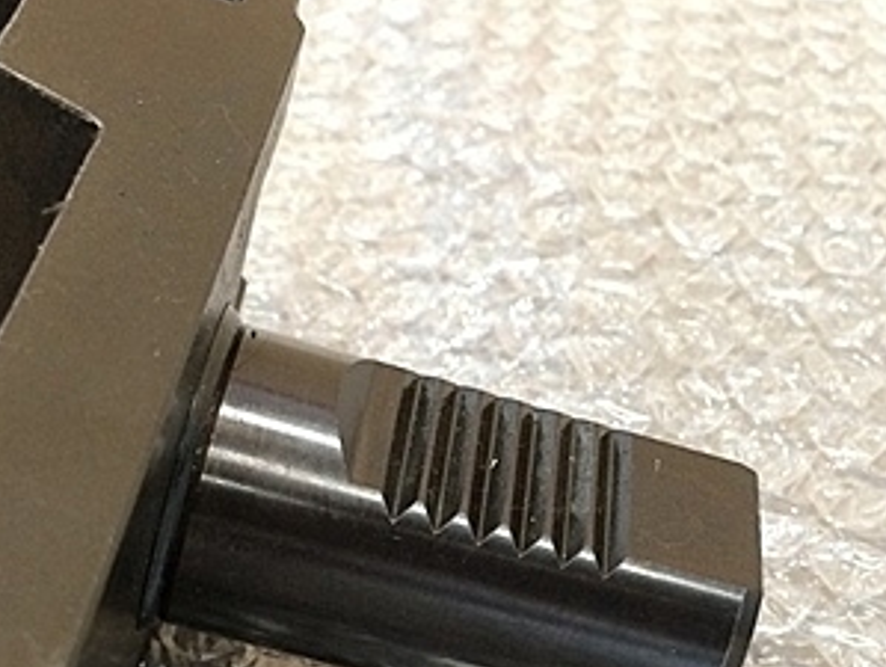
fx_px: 1589
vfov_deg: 23.5
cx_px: 510
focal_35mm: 62
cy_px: 498
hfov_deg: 31.1
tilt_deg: -42.9
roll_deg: +1.1
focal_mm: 4.15
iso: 200
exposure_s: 1/30
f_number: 2.2
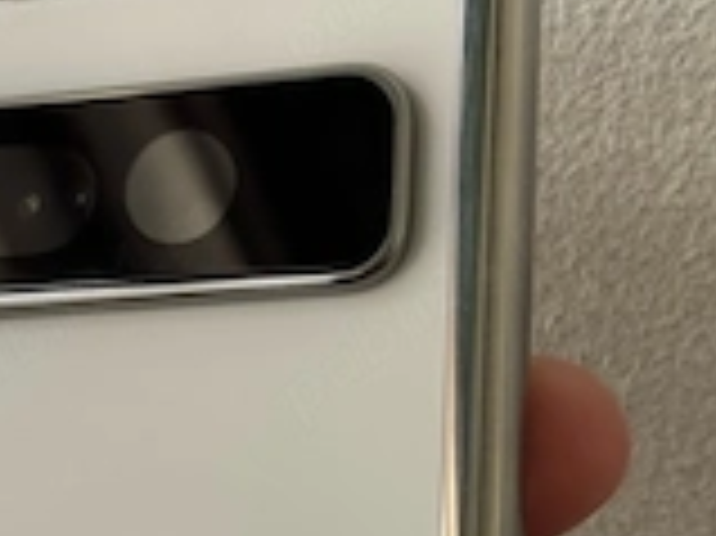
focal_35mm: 121
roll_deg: -1.4
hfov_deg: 16.2
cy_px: 712
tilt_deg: -35.7
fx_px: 2501
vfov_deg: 11.9
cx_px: 167
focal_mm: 6.76
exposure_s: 1/159
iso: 80
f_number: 1.78
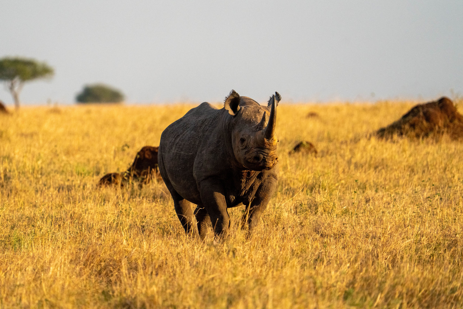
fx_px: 7037
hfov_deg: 3.8
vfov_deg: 2.5
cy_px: 141
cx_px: 213
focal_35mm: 547
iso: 3200
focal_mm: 500
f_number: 6.3
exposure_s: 1/2000
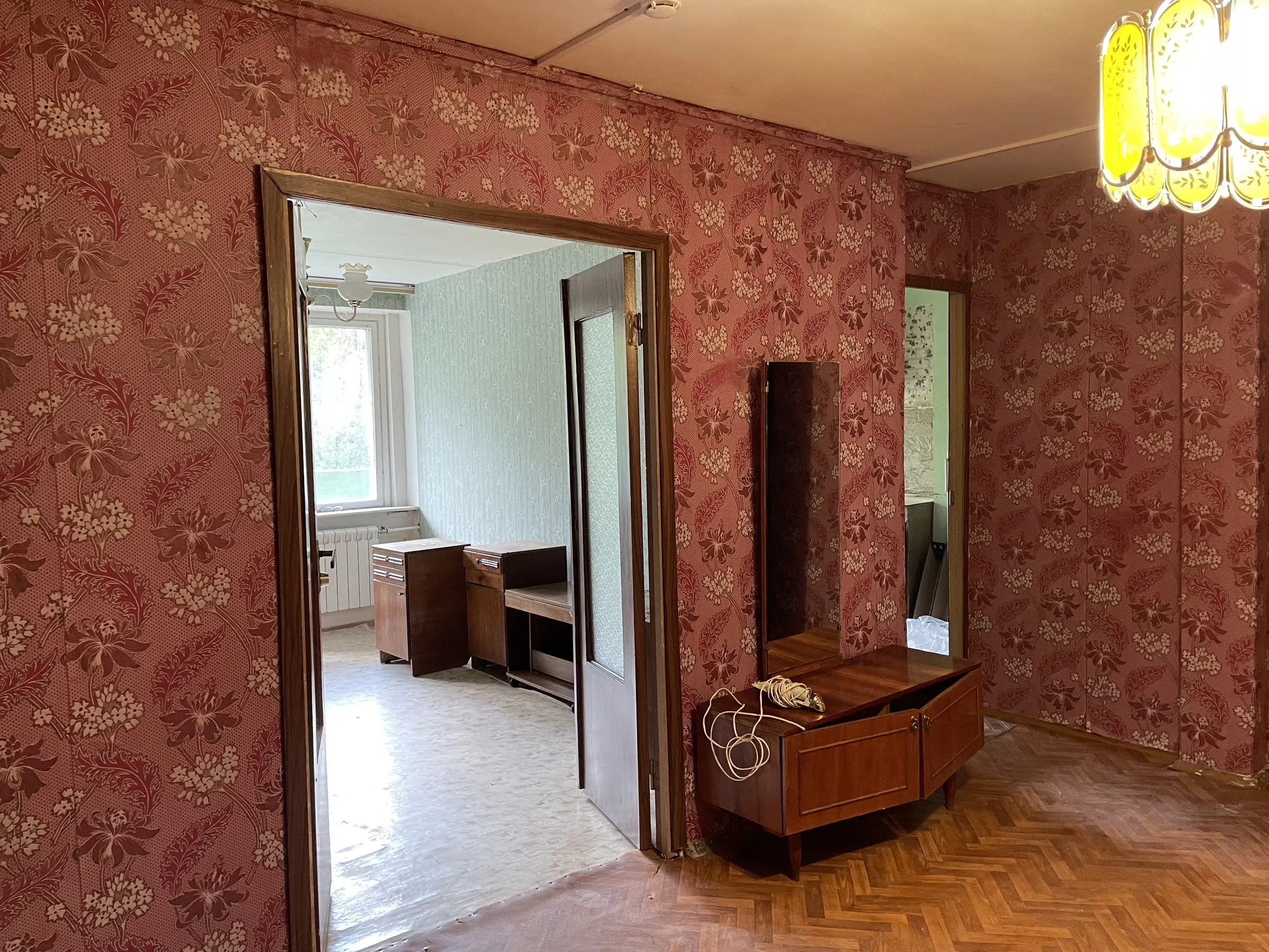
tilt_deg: -3.7
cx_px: 634
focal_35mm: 26
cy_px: 476
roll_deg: +1.7
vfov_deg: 53.1
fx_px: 953
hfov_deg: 67.3
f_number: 1.6
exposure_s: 1/50
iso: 250
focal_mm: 4.2
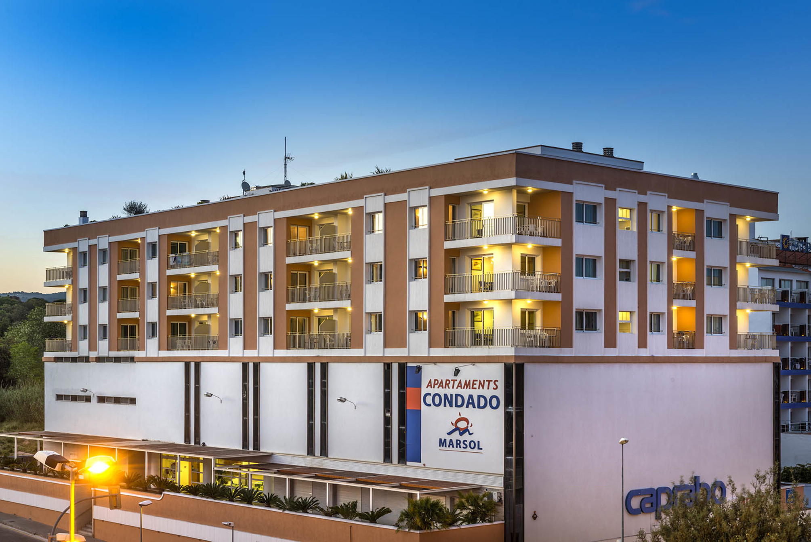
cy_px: 271
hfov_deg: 36.2
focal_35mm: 55
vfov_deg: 24.6
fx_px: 1240
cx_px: 406
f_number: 13
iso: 50
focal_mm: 55
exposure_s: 2.5
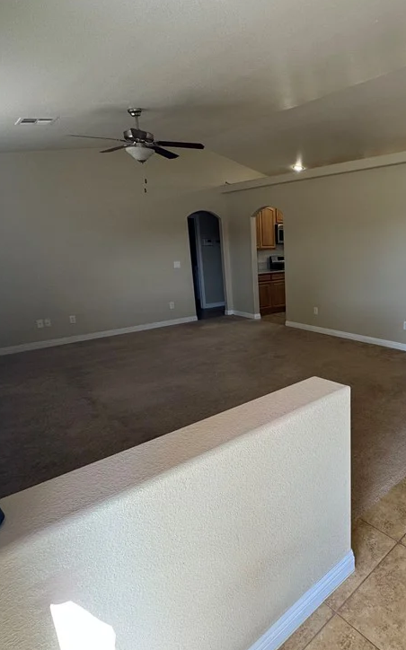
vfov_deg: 82.3
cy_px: 333
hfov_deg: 54.1
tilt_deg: -17.2
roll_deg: -0.1
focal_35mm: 21
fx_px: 372
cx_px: 313
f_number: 2.2
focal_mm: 2.22
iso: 125
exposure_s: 1/120
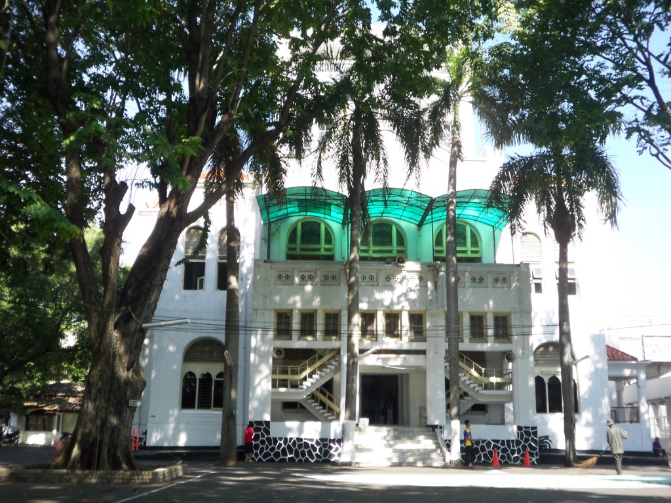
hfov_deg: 47.9
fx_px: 756
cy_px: 252
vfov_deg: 36.8
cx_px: 336
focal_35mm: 39
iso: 50
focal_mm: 6.4
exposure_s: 1/100
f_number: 3.9
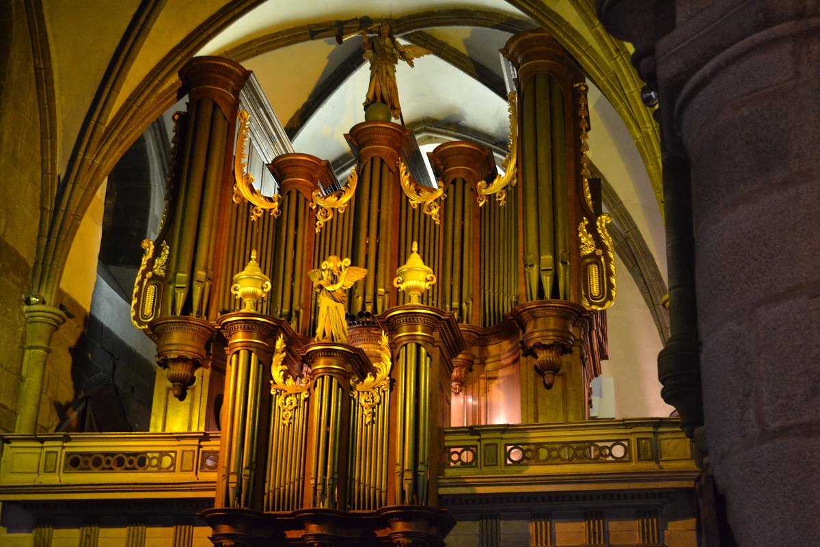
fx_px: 1196
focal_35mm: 52
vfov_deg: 25.8
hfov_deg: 37.9
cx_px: 410
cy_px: 274
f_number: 5
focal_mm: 35
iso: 3200
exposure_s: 1/13
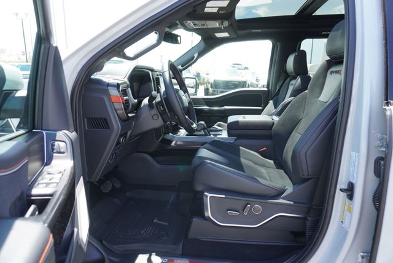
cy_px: 132
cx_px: 196
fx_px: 262
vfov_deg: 53.2
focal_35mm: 24
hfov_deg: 73.7
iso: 100
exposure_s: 1/80
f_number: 4.5
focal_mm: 16
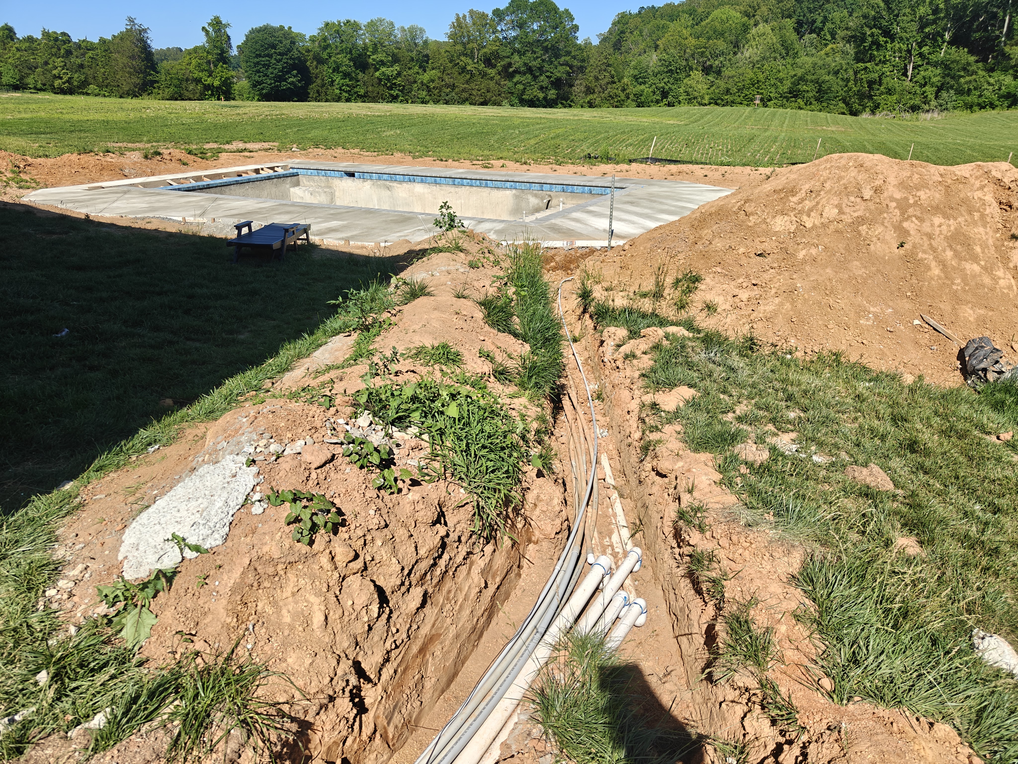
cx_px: 509
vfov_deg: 56.8
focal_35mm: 24
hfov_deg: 71.6
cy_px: 382
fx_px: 706
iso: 80
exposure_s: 1/1065
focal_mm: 5.59
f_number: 1.8
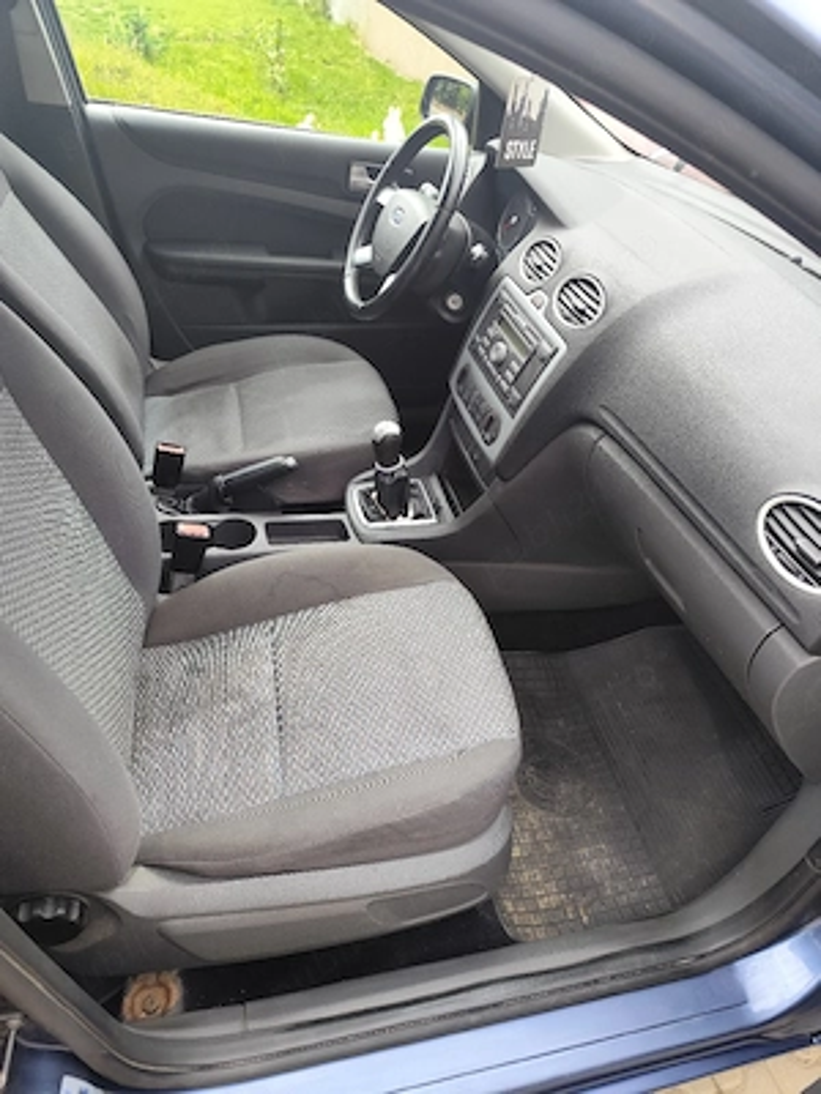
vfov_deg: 73.9
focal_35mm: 23
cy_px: 547
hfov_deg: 58.9
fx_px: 727
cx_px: 410
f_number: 1.65
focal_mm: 6.19
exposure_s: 1/100
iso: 500
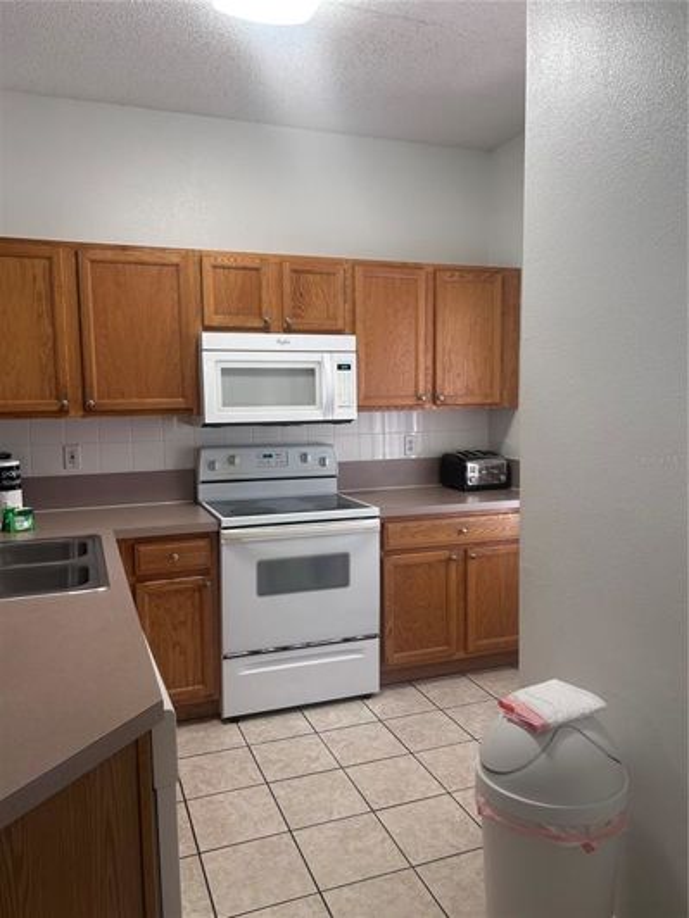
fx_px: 690
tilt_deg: -6.4
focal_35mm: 26
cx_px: 344
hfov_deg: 53.1
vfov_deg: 67.3
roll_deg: +1.6
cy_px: 459
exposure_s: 1/60
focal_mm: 5.7
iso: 80
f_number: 1.5
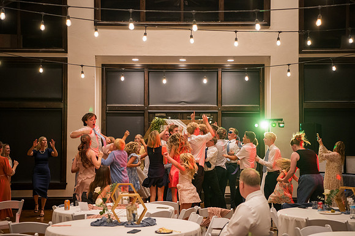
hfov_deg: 31.0
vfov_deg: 20.9
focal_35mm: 65
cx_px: 178
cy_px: 118
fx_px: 641
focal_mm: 65
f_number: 2.8
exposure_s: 1/125
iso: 4000
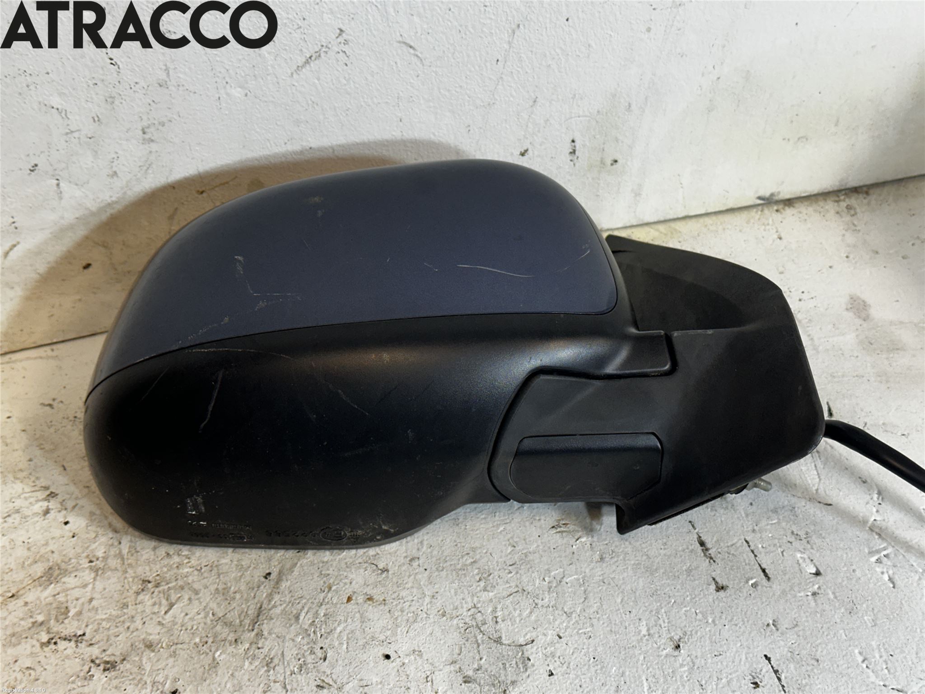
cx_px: 462
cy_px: 347
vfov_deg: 30.3
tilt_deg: -46.0
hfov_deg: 39.7
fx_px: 1283
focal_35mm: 48
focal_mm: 6.86
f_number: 1.78
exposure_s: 1/100
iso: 100
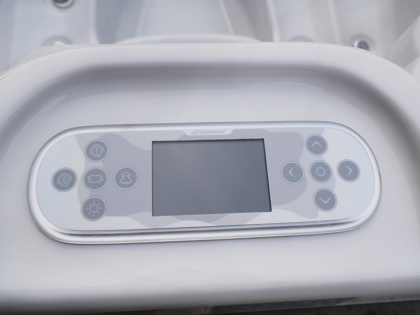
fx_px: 413
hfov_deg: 54.0
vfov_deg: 41.8
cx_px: 210
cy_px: 158
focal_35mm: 34
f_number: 6.3
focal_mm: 17
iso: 200
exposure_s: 1/500
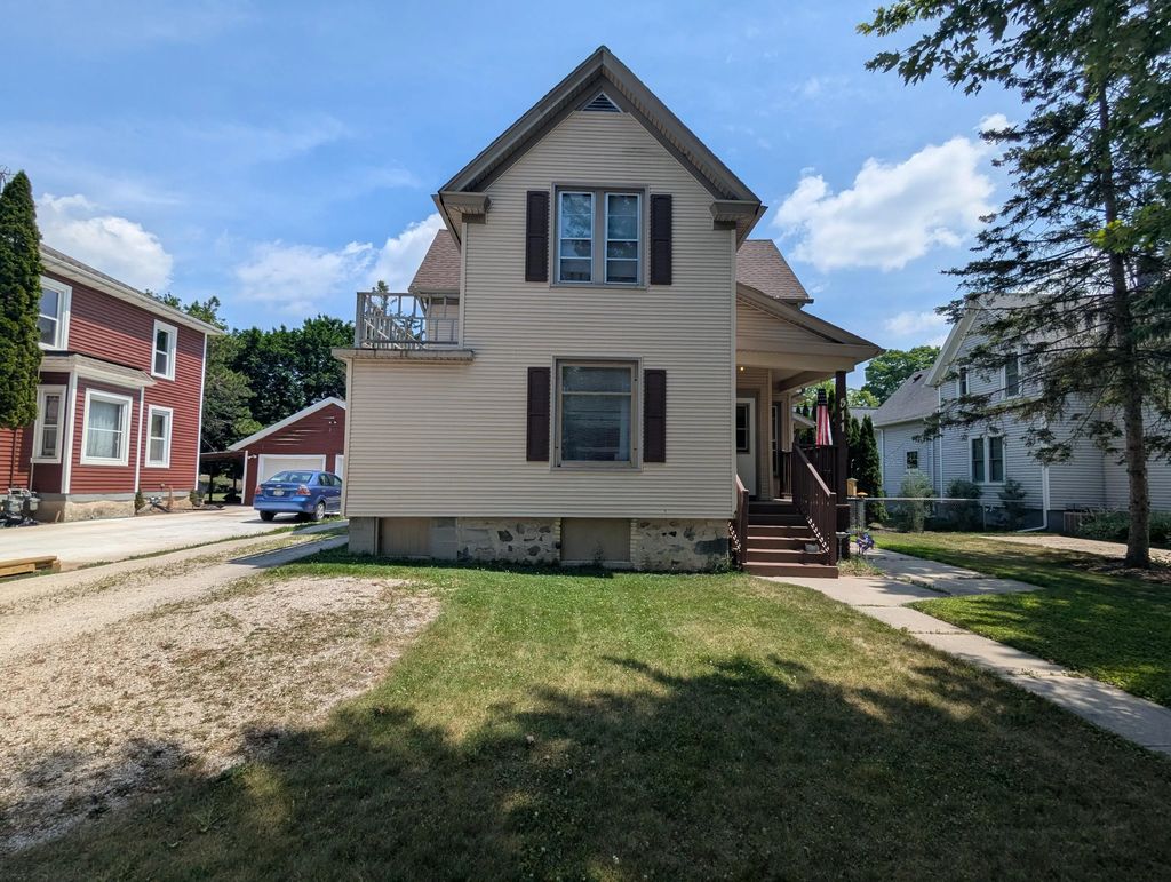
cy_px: 441
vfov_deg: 78.2
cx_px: 586
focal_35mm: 16
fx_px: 542
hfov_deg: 94.4
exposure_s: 1/2247
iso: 51
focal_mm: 2.35
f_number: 2.2
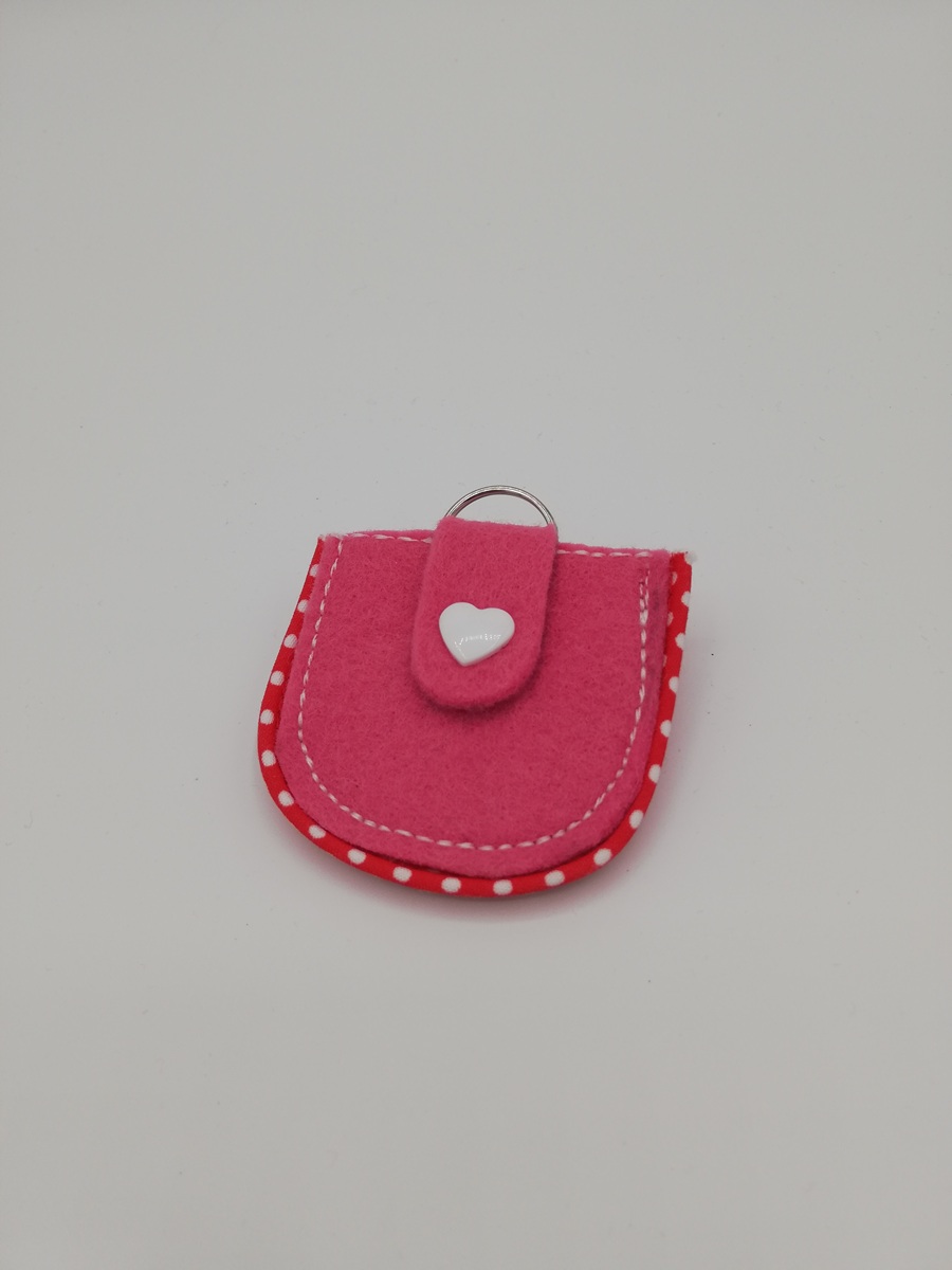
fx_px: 953
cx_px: 476
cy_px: 635
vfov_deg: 67.3
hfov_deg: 53.1
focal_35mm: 26
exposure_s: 1/569
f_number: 2.2
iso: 50
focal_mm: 3.81
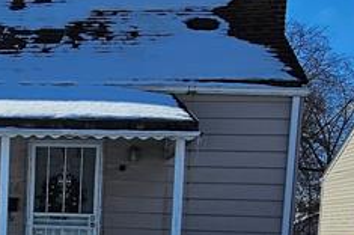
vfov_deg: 21.4
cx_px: 6
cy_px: 279
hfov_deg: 31.6
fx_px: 579
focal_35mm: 59
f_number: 2.2
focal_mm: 2.2
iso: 50
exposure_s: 1/5638
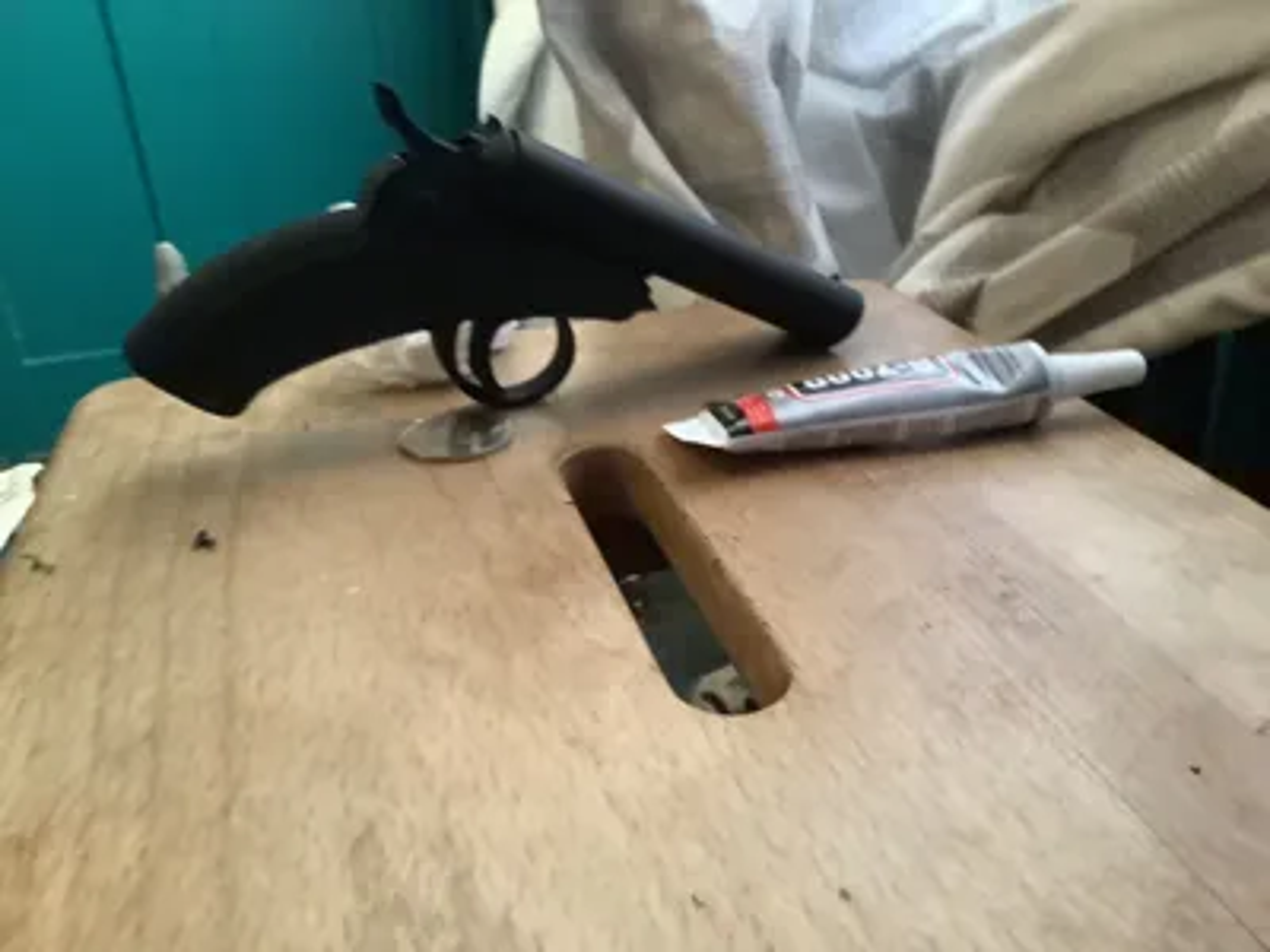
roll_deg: +4.7
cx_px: 635
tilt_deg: -27.2
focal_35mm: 31
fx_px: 1137
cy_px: 476
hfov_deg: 58.4
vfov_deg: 45.4
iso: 640
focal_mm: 3.3
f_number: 2.4
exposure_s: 1/30
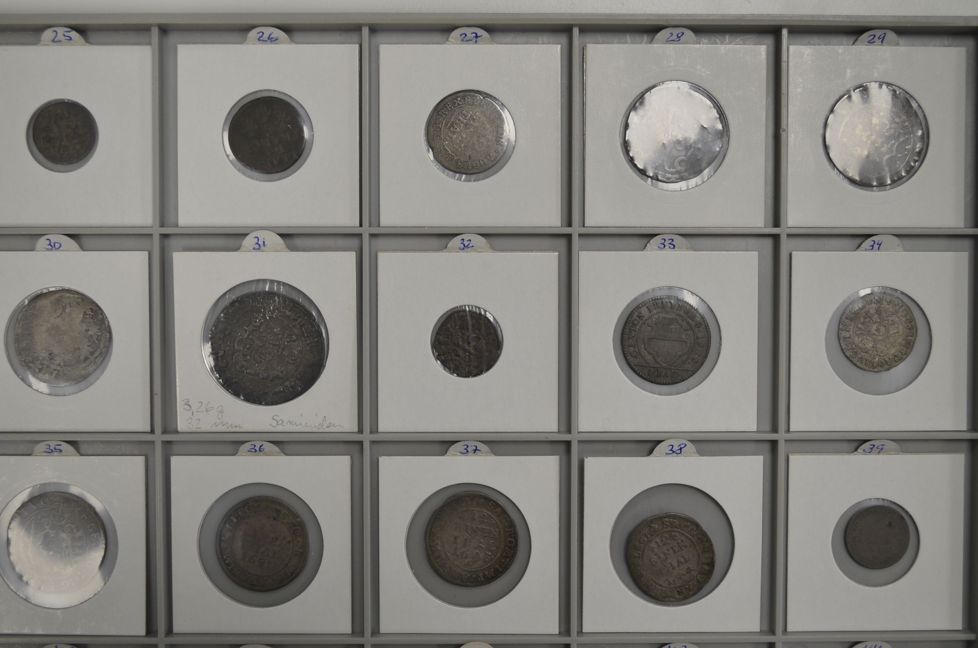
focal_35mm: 45
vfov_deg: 29.7
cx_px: 489
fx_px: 1220
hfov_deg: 43.7
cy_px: 324
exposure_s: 1/60
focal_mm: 30
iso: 320
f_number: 4.5
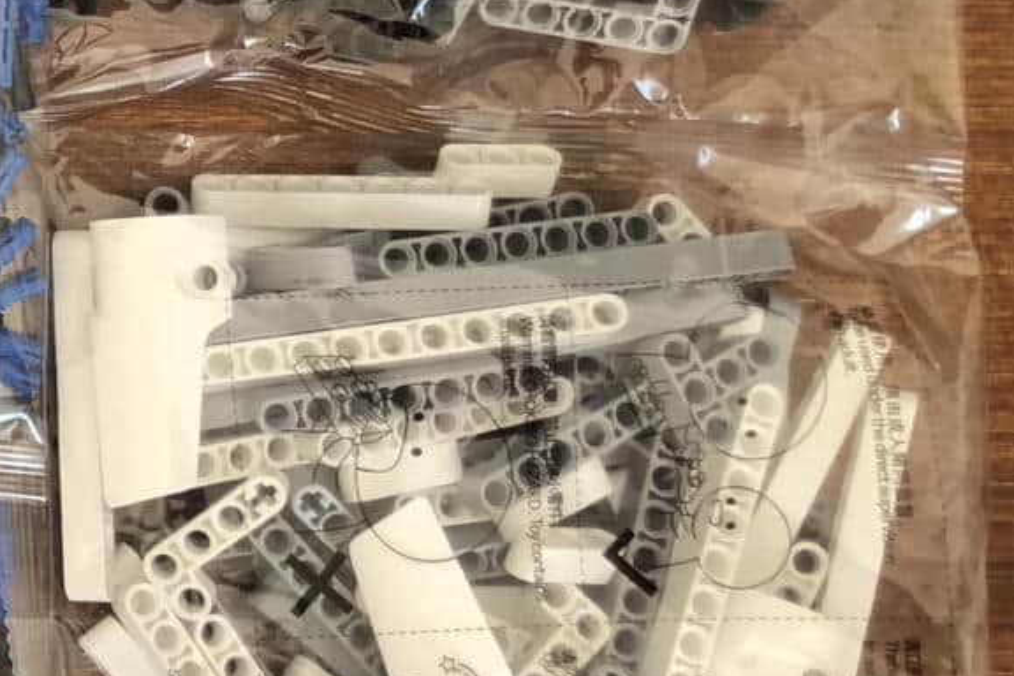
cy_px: 77
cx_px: -664
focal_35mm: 97
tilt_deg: -82.8
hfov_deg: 17.9
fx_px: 2732
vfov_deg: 14.0
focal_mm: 3.99
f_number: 1.8
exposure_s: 1/33
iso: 40
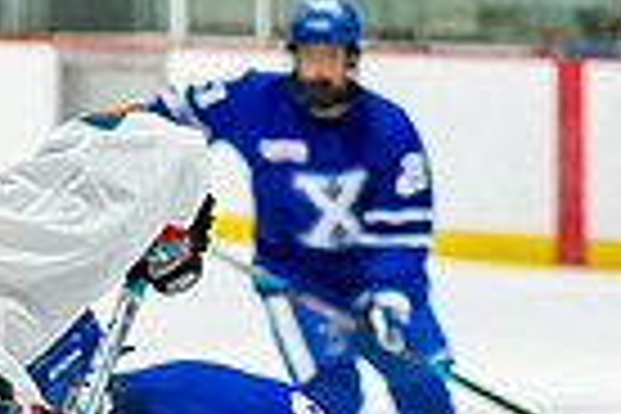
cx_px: 28
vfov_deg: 3.4
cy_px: 773
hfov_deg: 5.1
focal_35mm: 402
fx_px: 6934
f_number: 3.2
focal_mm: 70
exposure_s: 1/800
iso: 1600
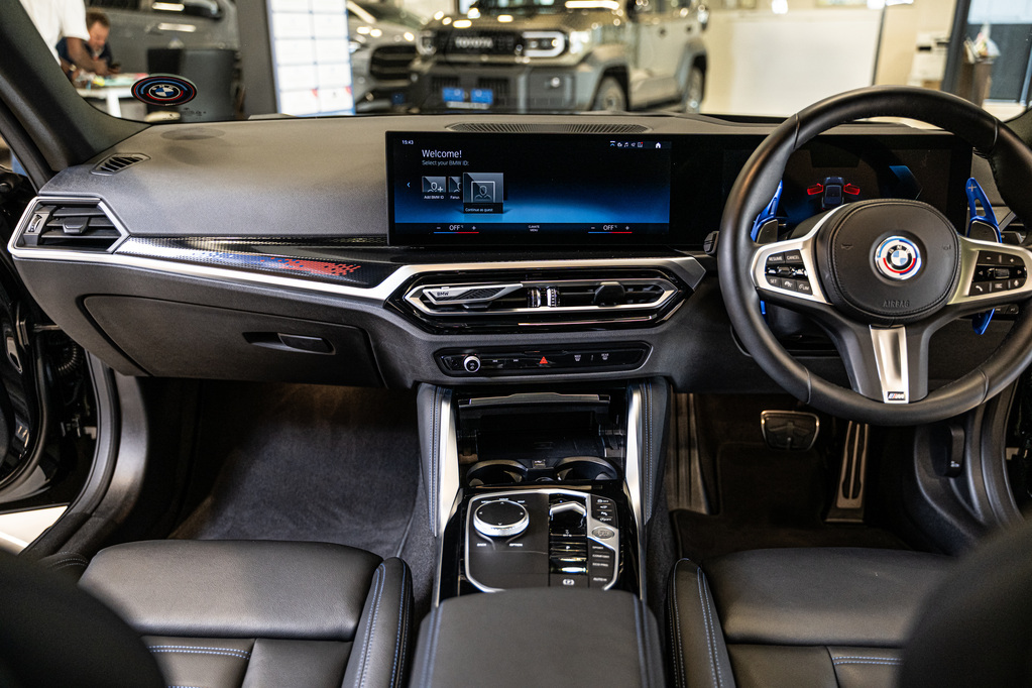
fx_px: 803
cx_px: 516
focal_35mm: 28
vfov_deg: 46.4
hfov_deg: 65.5
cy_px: 344
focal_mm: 28
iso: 1600
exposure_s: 1/160
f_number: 2.8
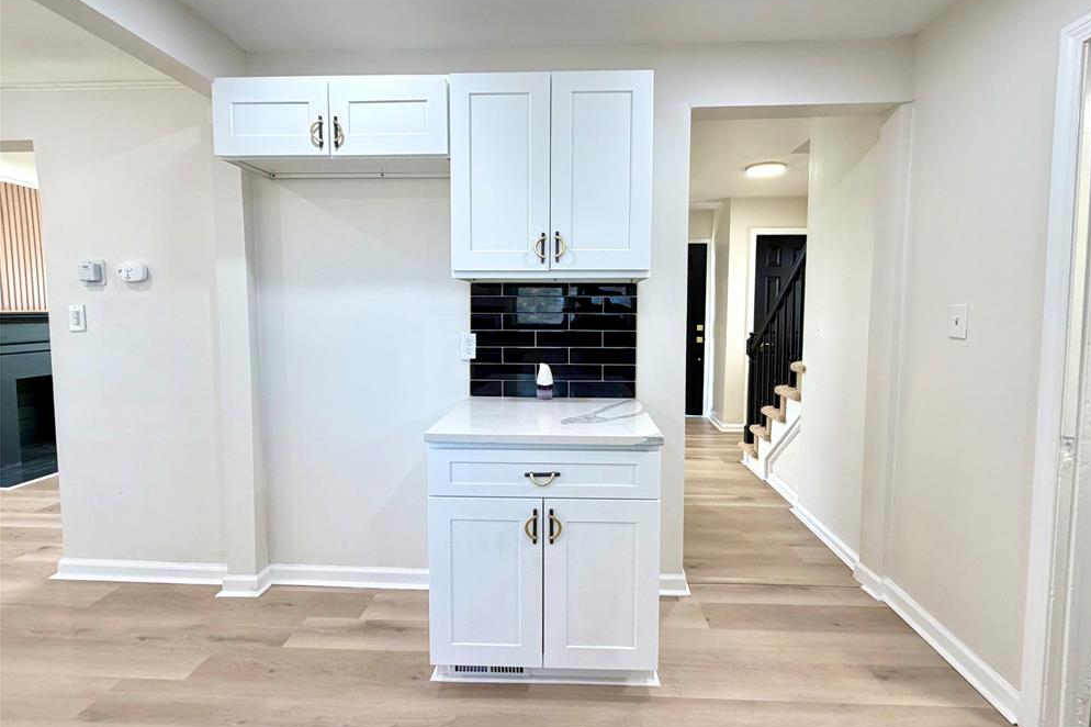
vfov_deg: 77.2
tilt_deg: -3.5
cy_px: 338
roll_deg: -0.5
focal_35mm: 15
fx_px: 454
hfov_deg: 100.4
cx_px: 561
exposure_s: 1/121
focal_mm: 2.22
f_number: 2.2
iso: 250
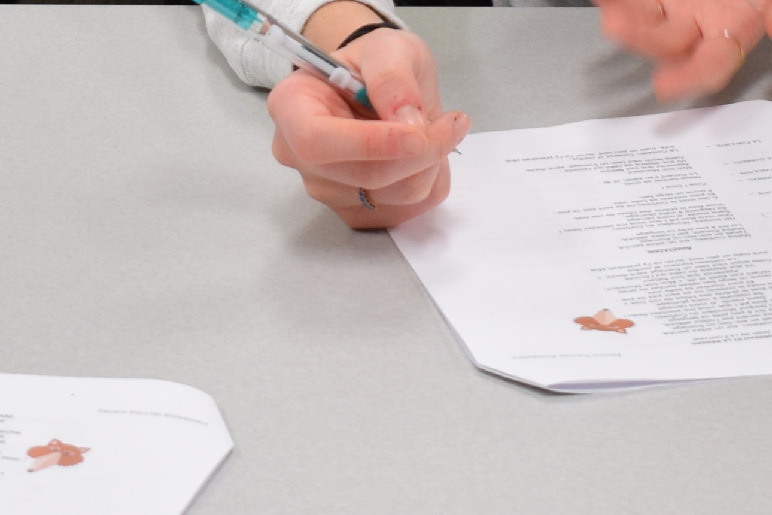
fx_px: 4038
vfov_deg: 7.2
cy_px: -118
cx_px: 344
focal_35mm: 188
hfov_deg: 10.9
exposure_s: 1/30
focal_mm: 27
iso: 400
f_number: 4
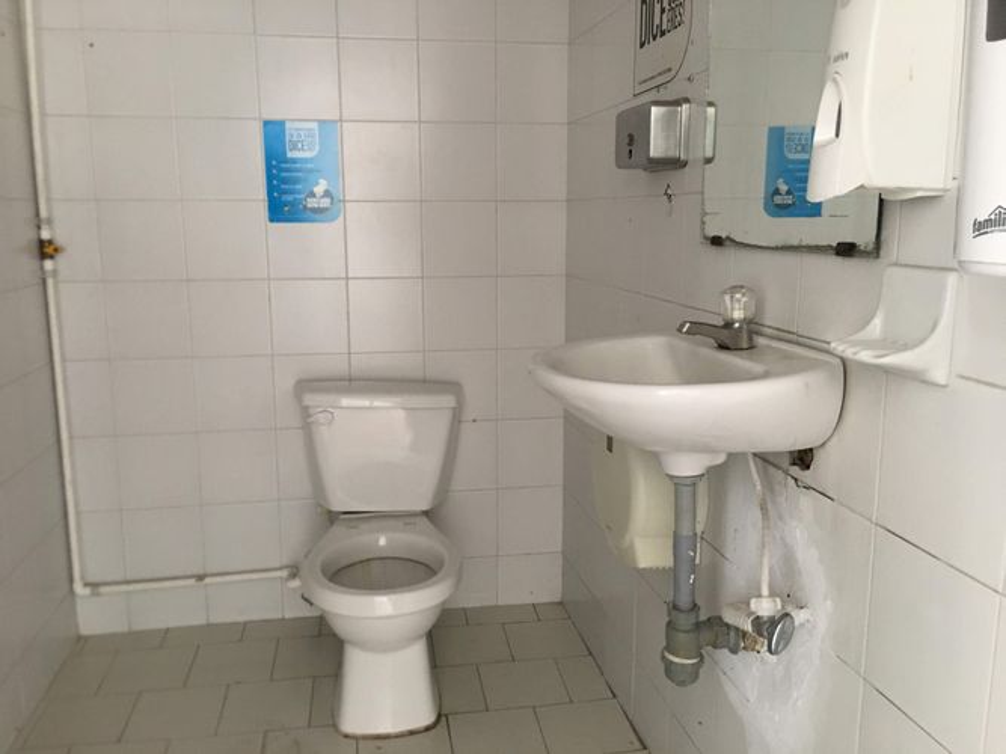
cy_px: 377
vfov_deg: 48.2
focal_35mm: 29
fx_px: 843
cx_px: 503
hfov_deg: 61.7
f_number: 2.2
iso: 100
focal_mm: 4.15
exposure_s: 1/15
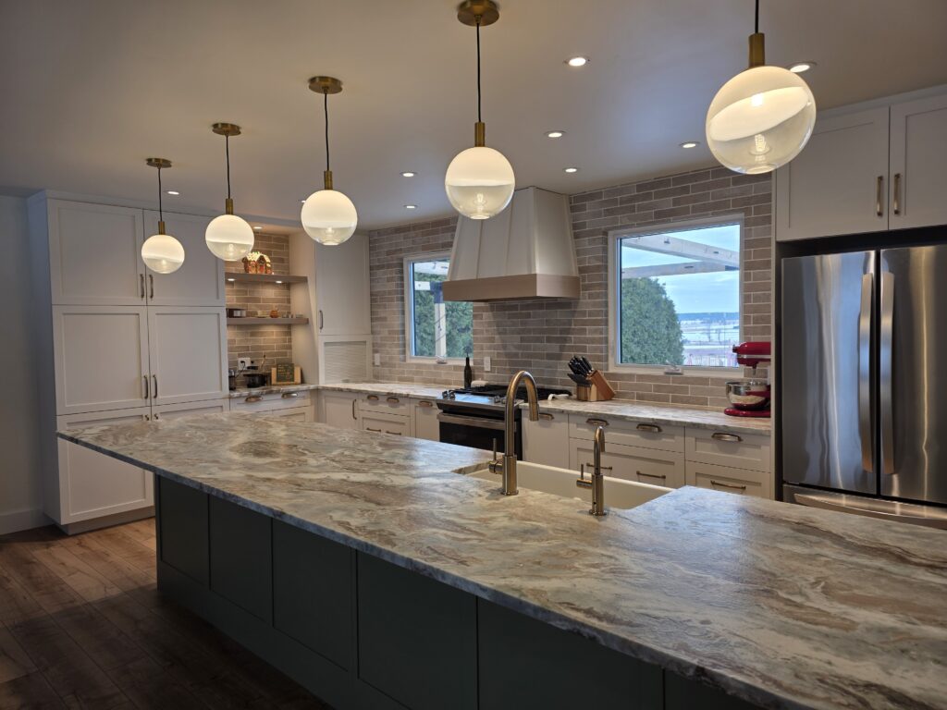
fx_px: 629
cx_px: 474
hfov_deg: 73.9
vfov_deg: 58.9
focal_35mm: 23
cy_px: 355
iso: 40
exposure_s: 1/120
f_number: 1.7
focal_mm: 6.3
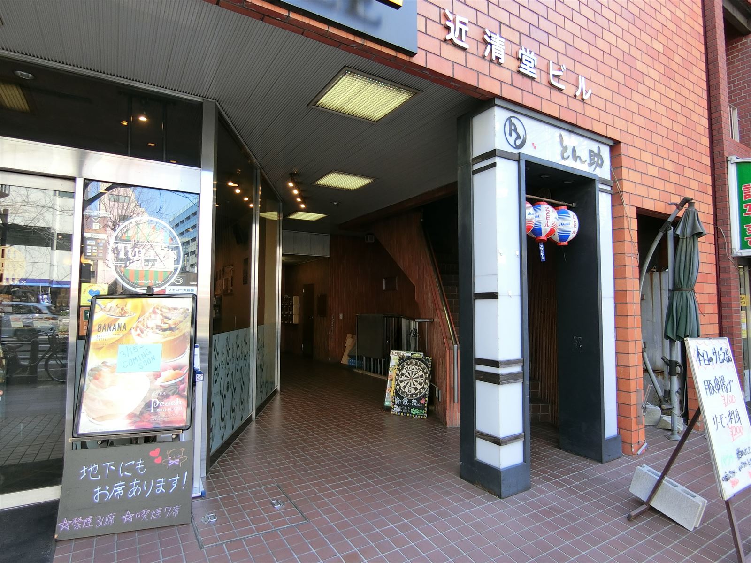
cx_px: 376
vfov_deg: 68.7
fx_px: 412
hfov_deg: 84.7
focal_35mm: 19
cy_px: 282
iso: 125
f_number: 2.7
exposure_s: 1/125
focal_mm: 4.06
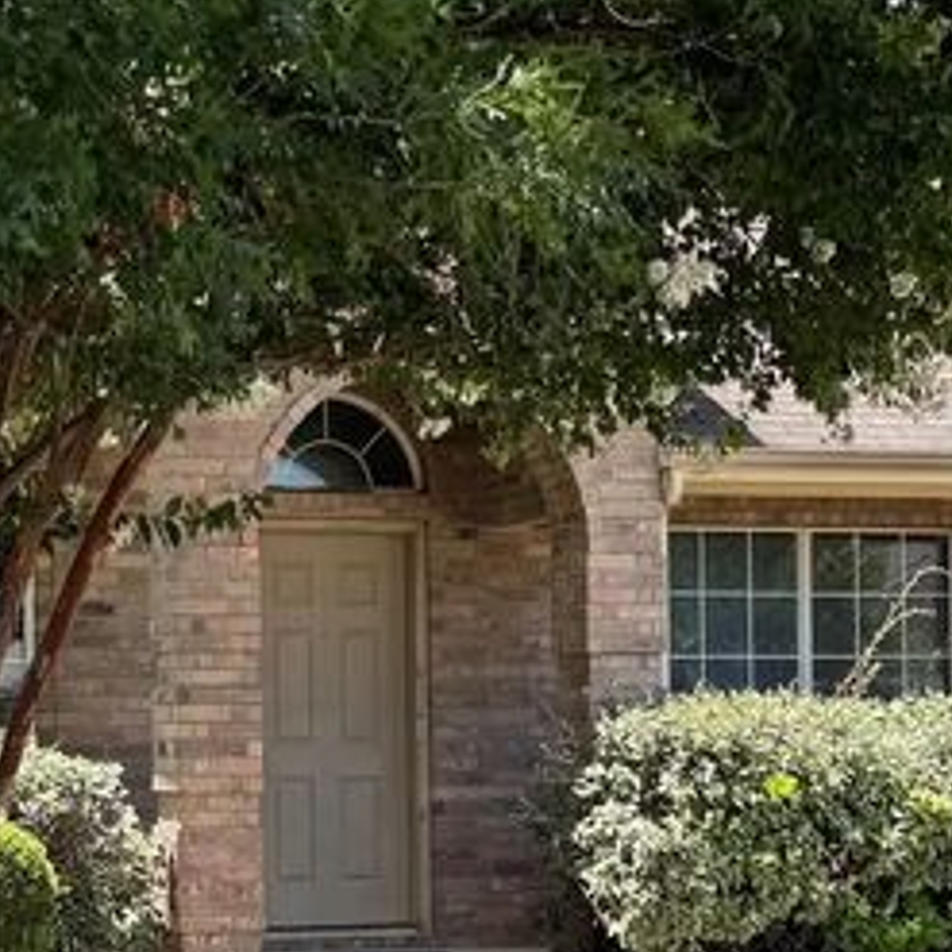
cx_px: 200
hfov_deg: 19.5
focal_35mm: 88
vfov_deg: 19.6
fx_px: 2738
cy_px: 736
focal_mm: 6.76
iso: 80
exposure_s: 1/832
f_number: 1.78
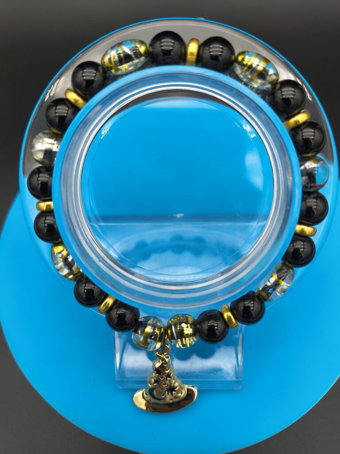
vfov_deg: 69.4
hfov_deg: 54.9
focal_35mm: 25
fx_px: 327
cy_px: 227
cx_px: 170
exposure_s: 1/120
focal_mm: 4.68
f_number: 1.7
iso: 293
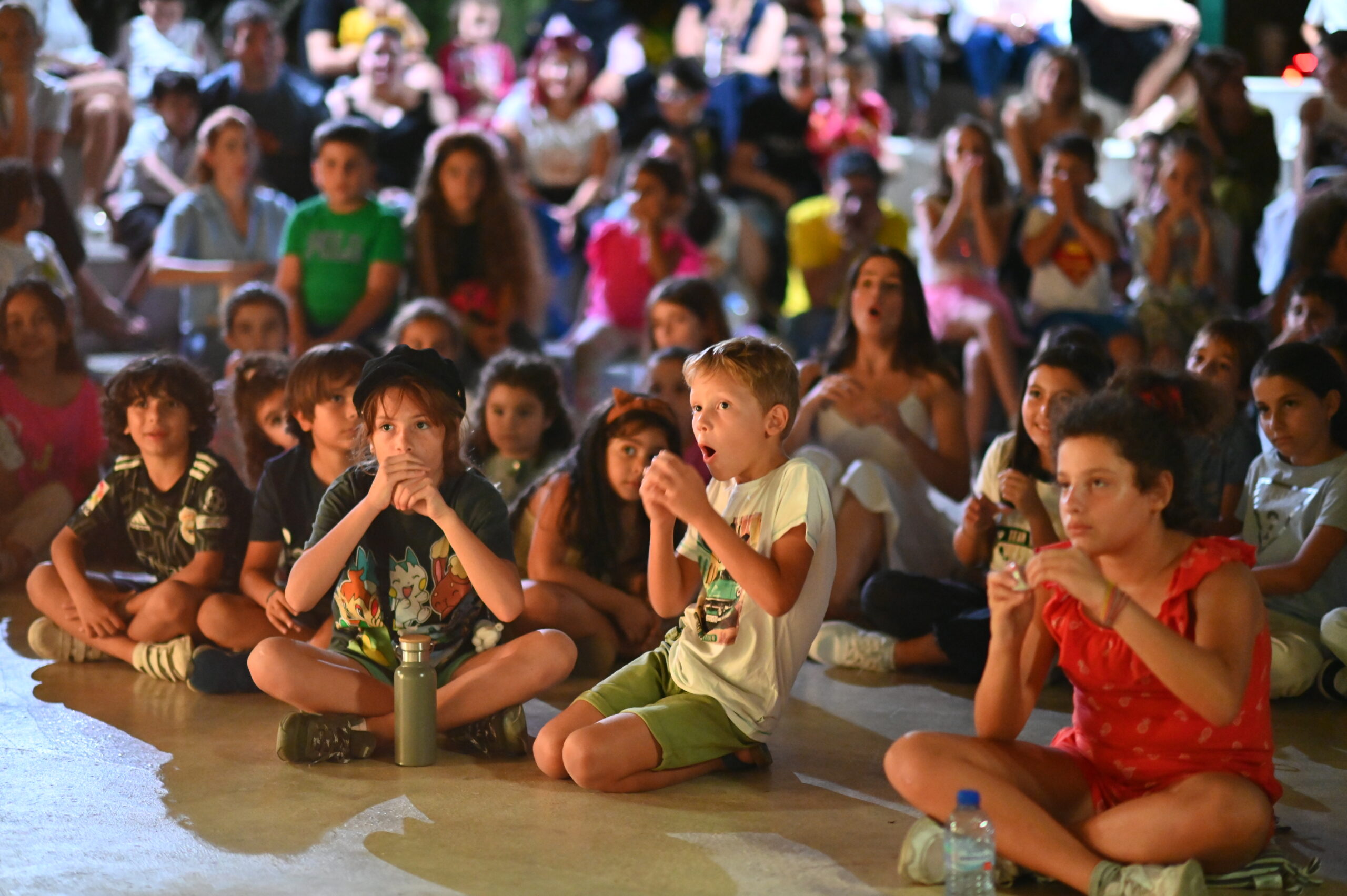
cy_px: 448
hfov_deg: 23.9
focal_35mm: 85
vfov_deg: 16.0
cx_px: 674
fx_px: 3178
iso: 5000
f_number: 1.4
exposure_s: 1/100
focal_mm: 85
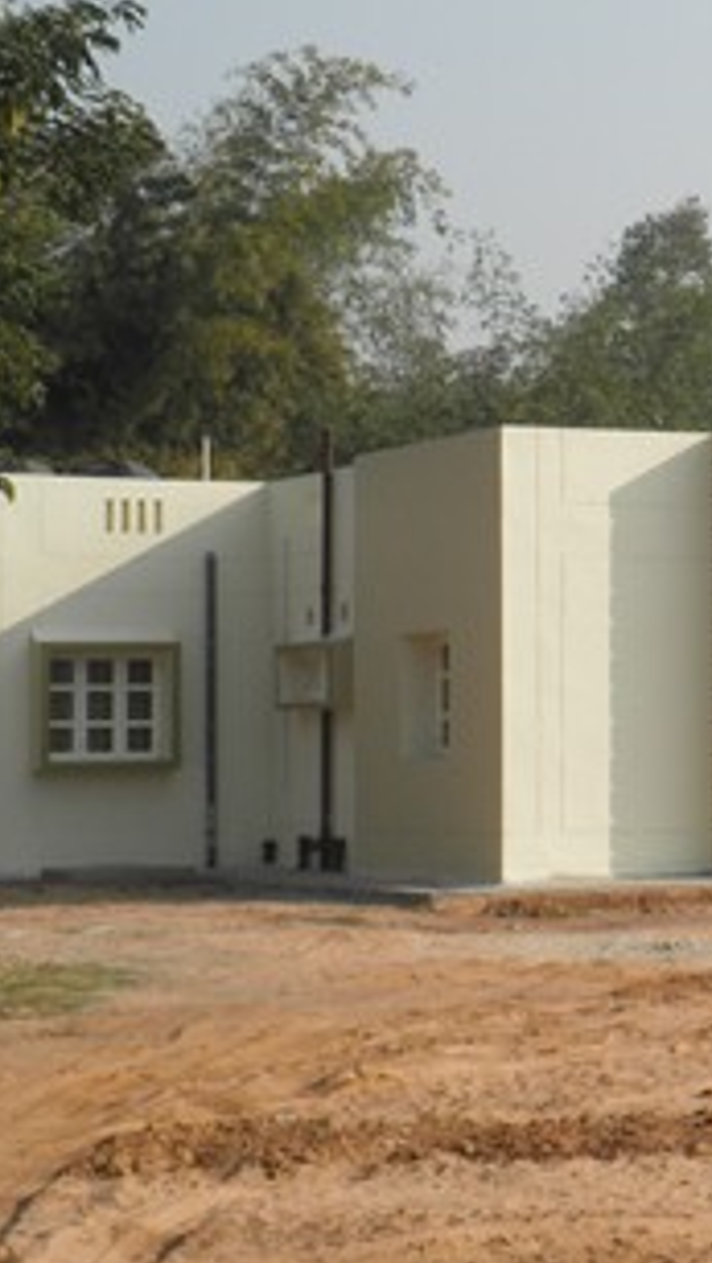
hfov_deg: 10.1
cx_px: 1033
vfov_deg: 18.3
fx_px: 3922
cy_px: 492
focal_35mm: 117
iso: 64
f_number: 3.8
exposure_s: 1/640
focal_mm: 10.5
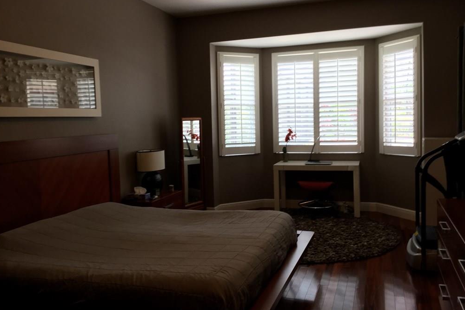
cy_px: 144
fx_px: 426
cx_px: 234
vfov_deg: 40.0
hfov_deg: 57.2
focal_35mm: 33
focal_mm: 3.3
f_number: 2.4
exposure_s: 1/30
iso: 50
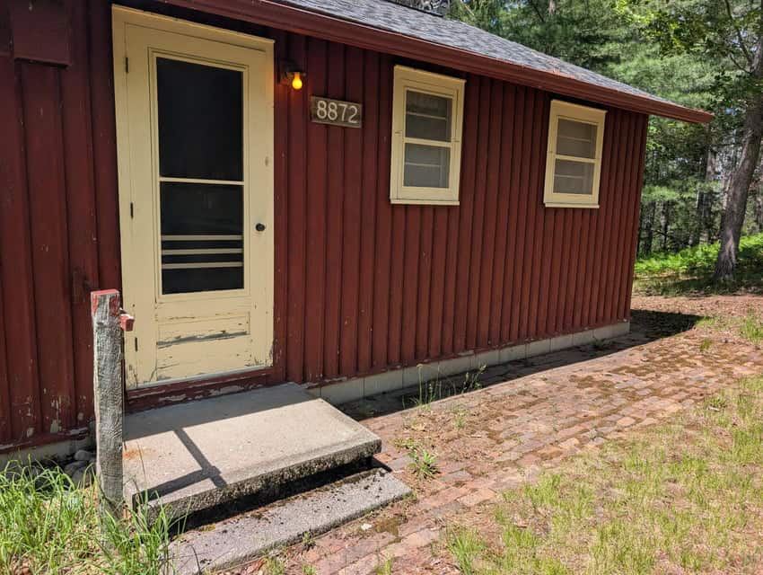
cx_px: 382
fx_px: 530
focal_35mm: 24
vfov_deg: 56.9
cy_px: 288
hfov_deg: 71.5
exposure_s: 1/912
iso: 19
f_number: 1.7
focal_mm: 6.9
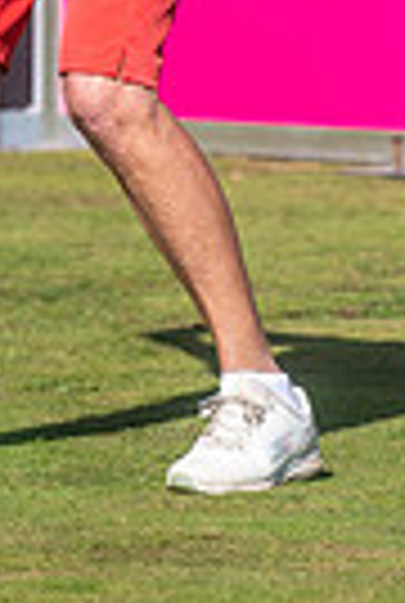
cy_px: -392
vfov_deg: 2.0
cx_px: 22
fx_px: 16871
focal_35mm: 1005
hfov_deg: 1.4
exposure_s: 1/4000
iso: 500
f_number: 5
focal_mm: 300
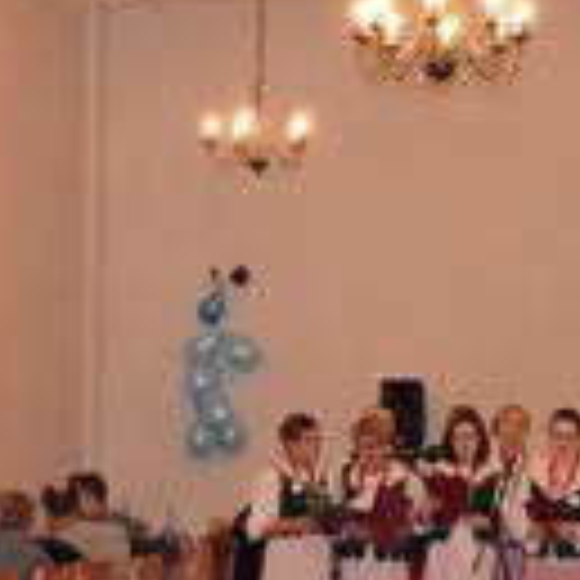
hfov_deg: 15.3
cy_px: 504
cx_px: 234
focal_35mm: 114
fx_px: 2161
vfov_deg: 15.1
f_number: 3.5
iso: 1100
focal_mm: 18
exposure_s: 1/60
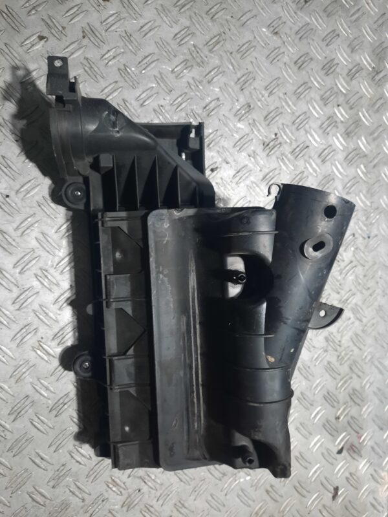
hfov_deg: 54.9
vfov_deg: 69.4
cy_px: 258
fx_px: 374
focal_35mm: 25
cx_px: 194
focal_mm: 4.6
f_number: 2
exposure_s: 1/30
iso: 250
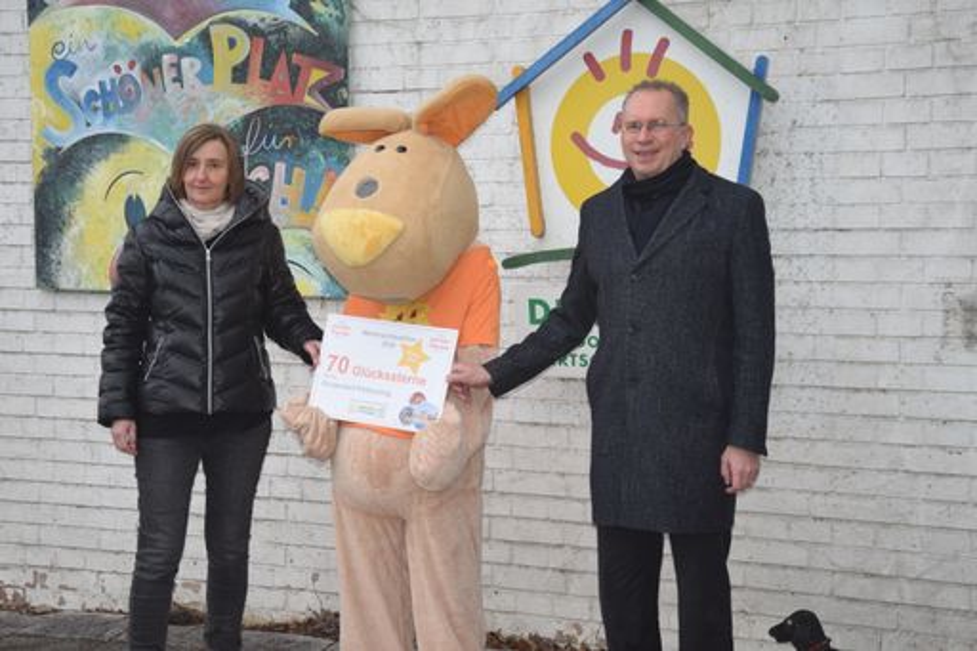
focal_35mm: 60
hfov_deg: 33.4
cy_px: 326
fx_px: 1628
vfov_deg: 22.6
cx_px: 488
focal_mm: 40
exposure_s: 1/125
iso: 800
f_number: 5.6
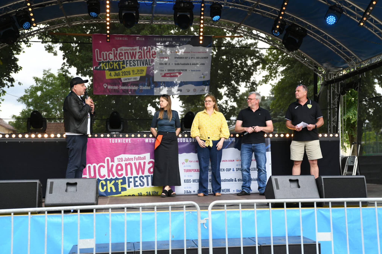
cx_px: 191
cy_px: 127
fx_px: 488
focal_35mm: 46
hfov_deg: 42.7
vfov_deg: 29.2
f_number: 2.8
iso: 640
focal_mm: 46
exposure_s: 1/1250
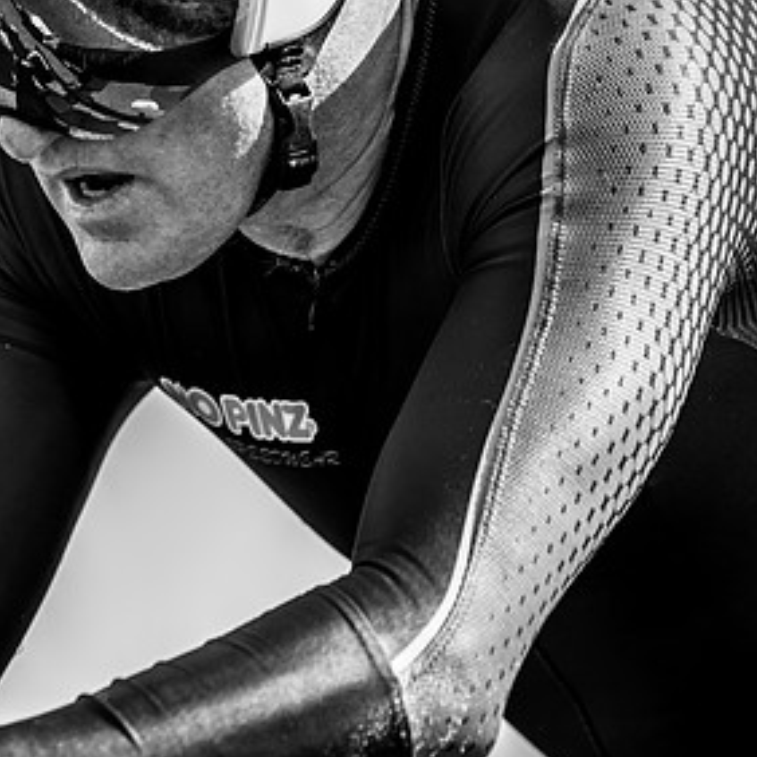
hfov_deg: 5.2
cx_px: 62
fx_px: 8264
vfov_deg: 5.2
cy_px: 342
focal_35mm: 334
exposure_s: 1/1000
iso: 160
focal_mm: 191
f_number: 5
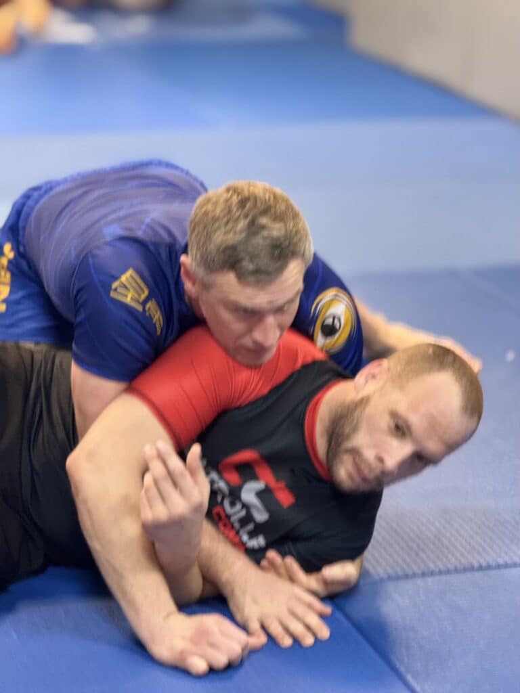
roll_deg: -0.7
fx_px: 2404
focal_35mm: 120
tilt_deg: -13.0
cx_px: 260
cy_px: 346
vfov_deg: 16.4
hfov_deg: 12.3
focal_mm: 15.66
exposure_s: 1/40
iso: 500
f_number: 2.8
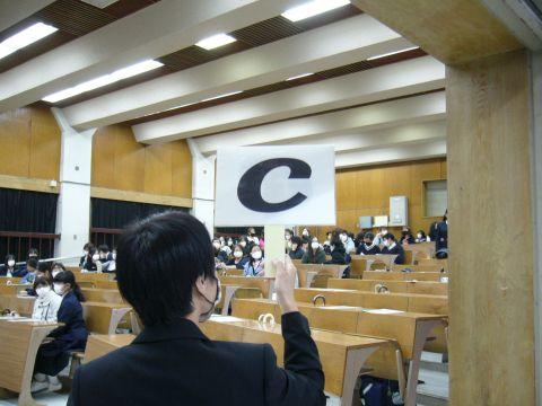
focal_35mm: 35
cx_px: 271
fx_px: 548
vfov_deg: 40.7
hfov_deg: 52.6
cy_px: 203
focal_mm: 5.8
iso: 160
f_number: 2.8
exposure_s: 1/15
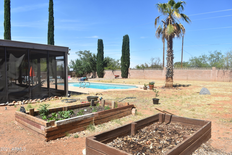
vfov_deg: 47.9
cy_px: 78
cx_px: 116
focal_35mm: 27
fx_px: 174
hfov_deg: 67.4
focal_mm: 18
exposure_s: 1/500
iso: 200
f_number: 8
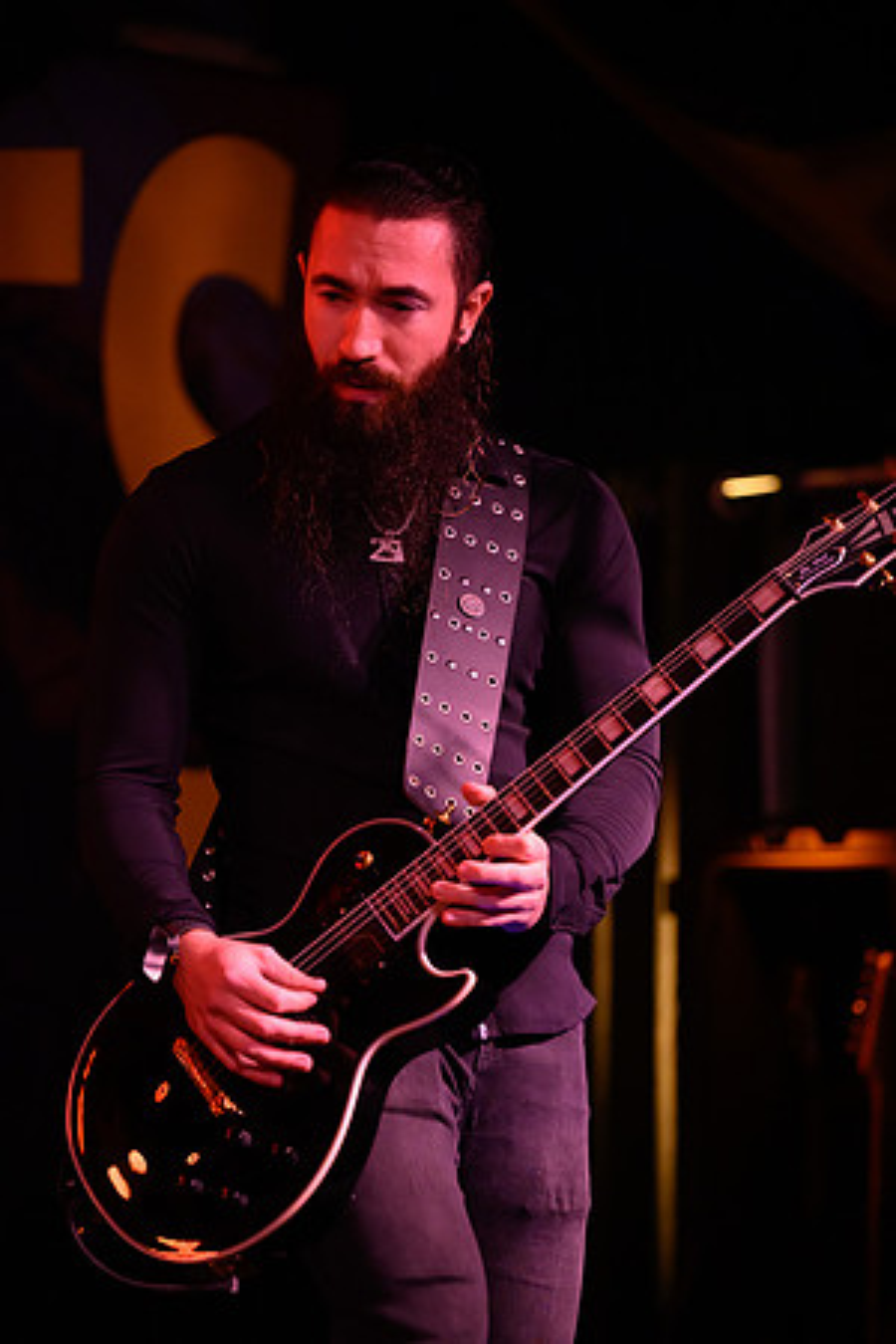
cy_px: 672
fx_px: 5040
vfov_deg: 15.2
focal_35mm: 135
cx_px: 448
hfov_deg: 10.2
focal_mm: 135
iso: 6400
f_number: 2.8
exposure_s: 1/250
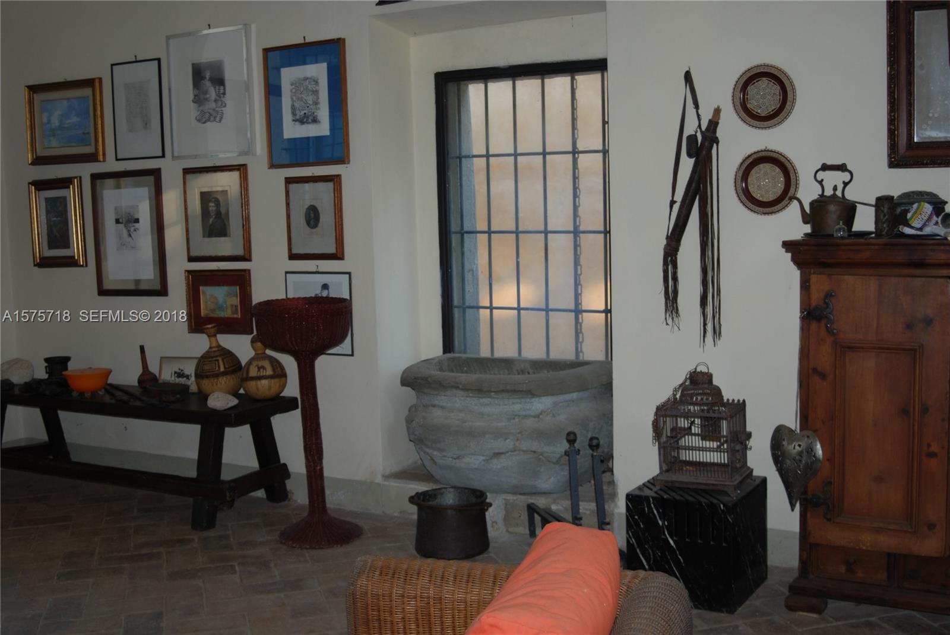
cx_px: 475
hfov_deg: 46.4
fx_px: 1109
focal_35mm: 42
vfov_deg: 32.0
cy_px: 318
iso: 200
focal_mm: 28
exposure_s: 1/60
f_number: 3.5
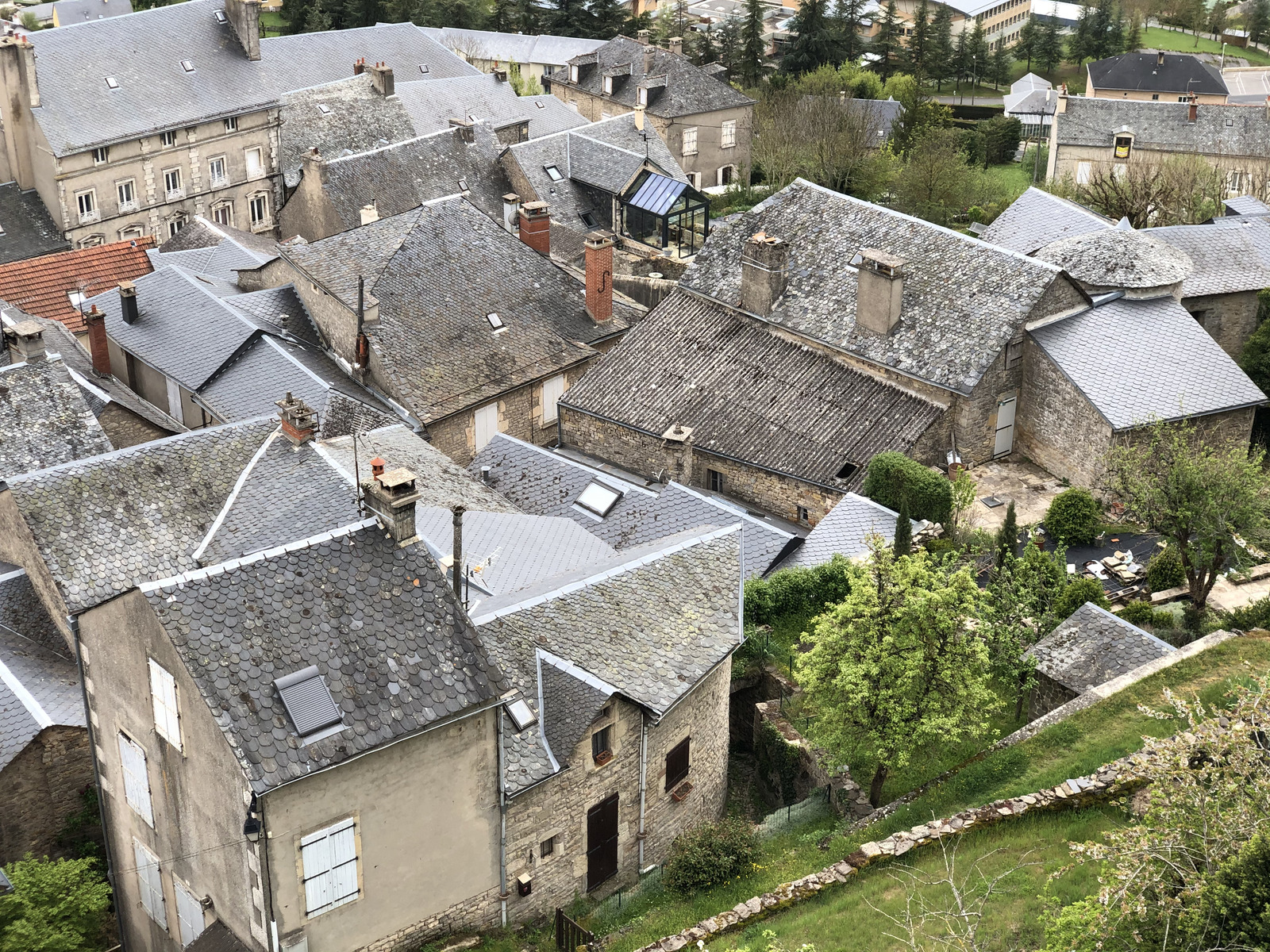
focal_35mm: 52
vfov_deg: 28.0
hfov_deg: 36.8
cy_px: 476
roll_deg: +0.3
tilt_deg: -27.8
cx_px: 635
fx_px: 1908
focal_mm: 6
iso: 16
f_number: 2.4
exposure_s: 1/376
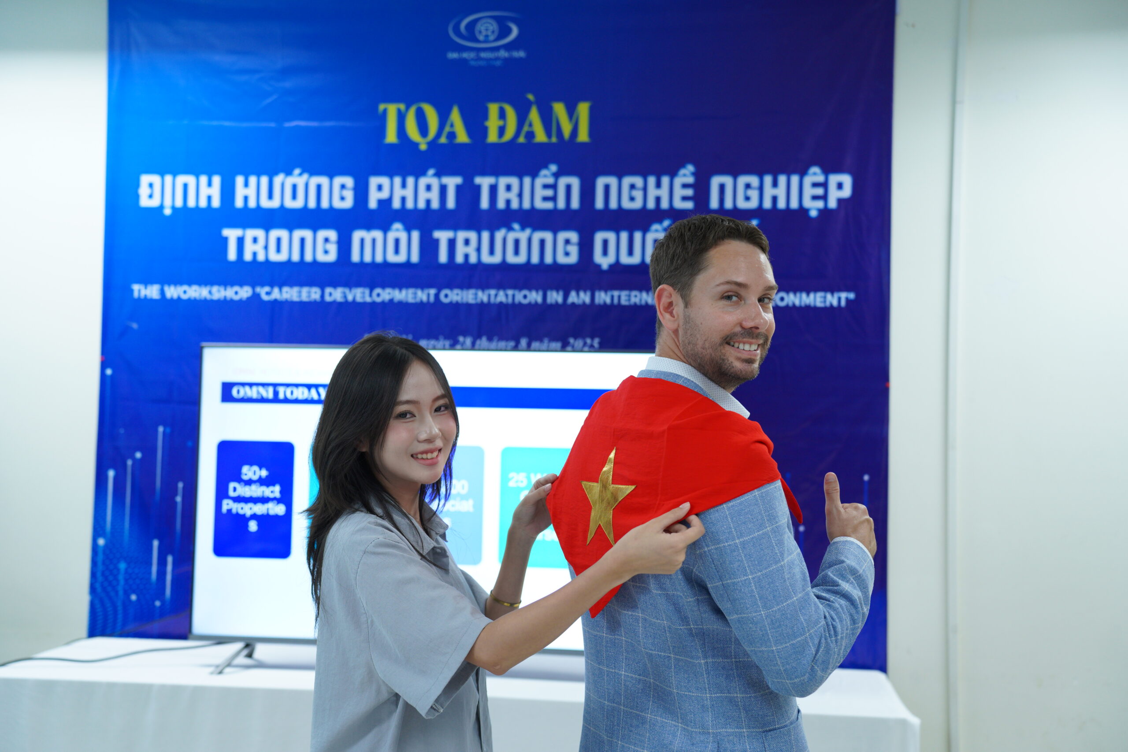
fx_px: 1253
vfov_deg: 33.4
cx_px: 564
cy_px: 376
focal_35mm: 40
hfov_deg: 48.5
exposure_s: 1/100
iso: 640
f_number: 2.8
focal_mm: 40
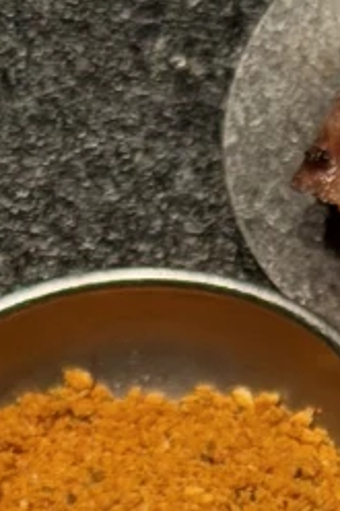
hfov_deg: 4.6
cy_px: 1203
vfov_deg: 6.8
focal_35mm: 290
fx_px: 4114
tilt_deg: -59.8
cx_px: 993
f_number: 1.78
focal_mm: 6.76
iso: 100
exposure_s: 1/100
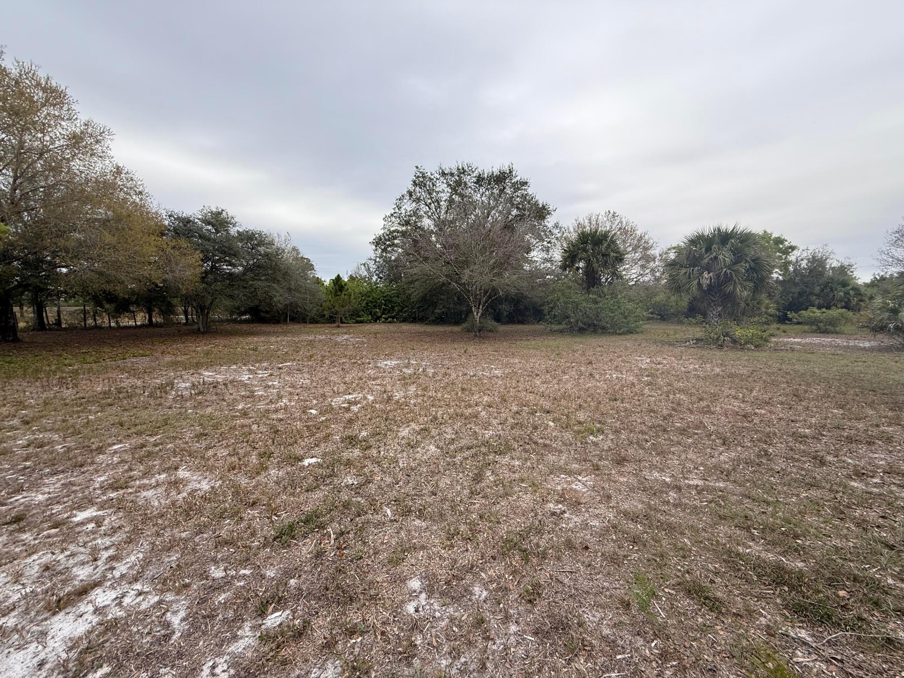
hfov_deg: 102.1
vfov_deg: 85.7
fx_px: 366
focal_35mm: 14
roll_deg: -0.5
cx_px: 452
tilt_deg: -5.3
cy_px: 339
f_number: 2.2
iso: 64
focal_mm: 2.22
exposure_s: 1/510
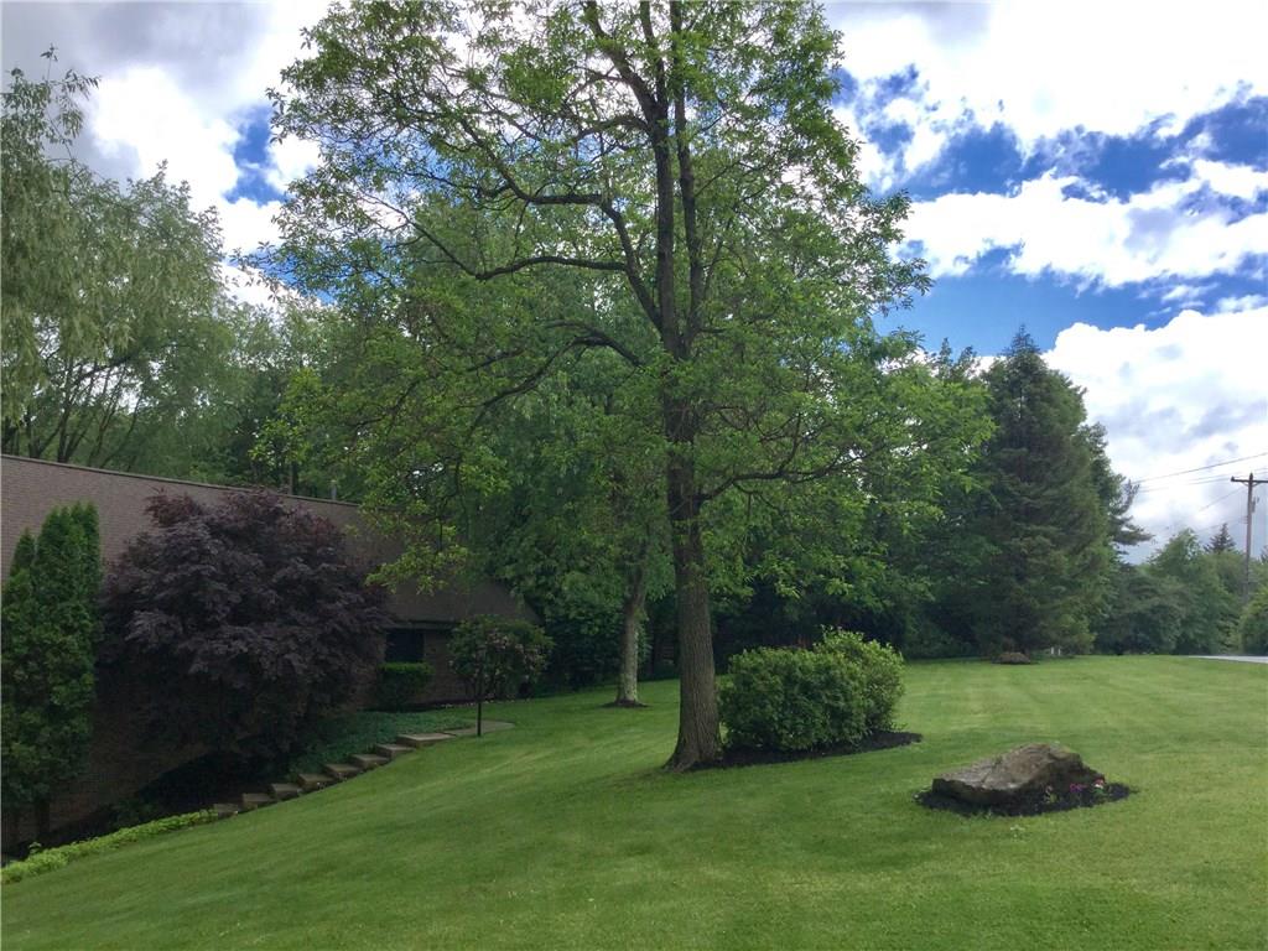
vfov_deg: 45.4
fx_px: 1136
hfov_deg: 58.4
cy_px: 476
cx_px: 634
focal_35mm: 31
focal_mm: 3.3
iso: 25
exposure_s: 1/1072
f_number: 2.4
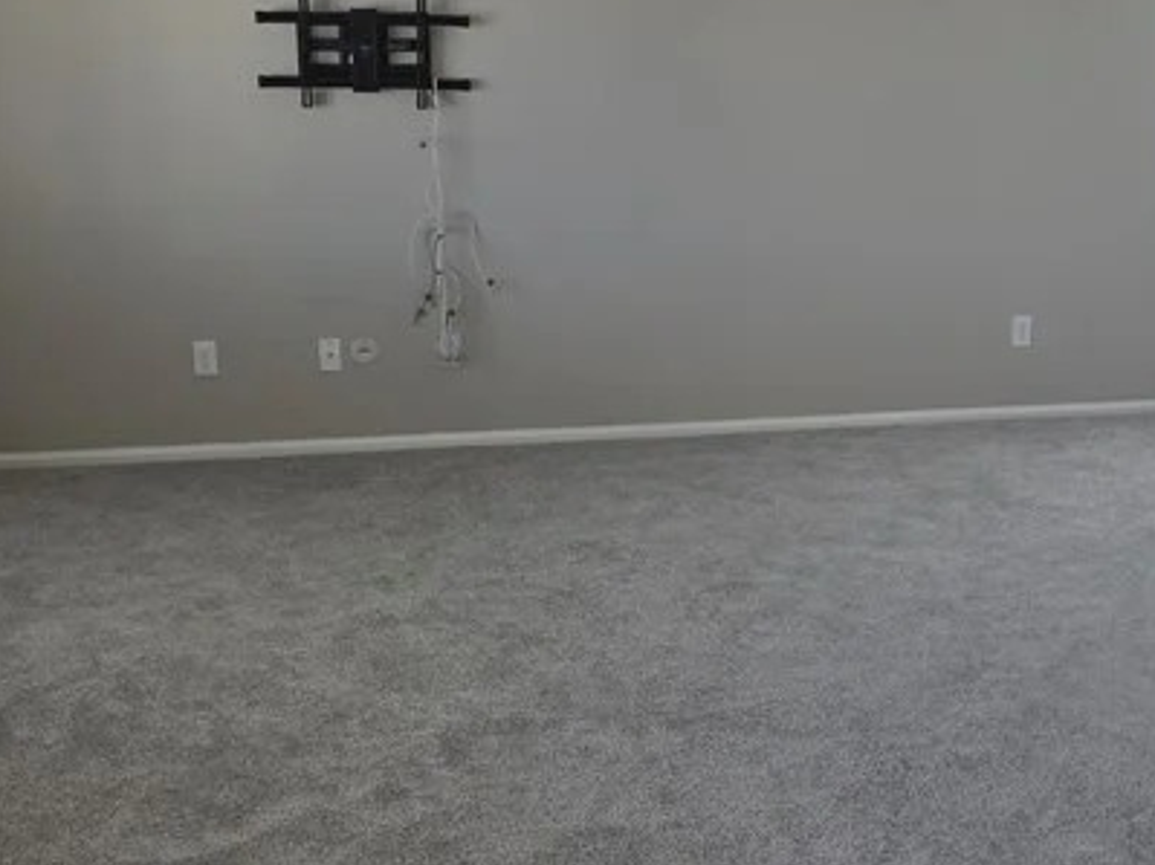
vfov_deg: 24.8
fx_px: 1968
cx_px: 816
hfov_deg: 32.3
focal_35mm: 59
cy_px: 405
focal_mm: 6.3
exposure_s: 1/120
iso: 50
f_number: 1.7
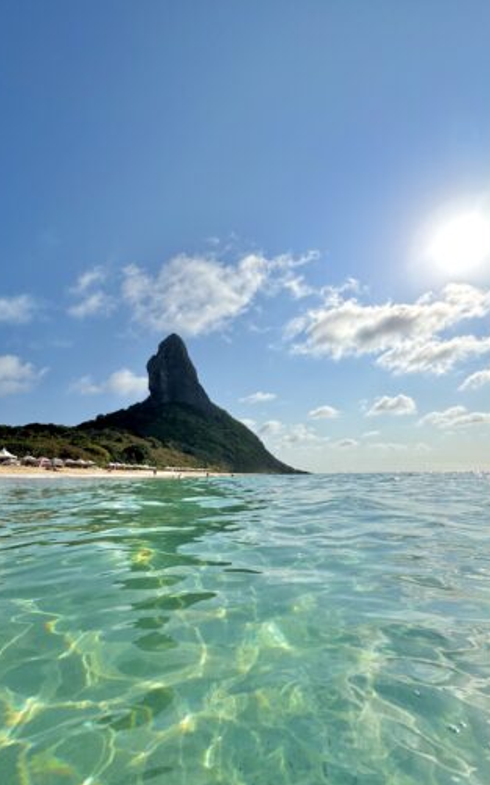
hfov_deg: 74.7
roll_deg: +0.3
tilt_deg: +15.4
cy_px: 394
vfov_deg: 101.5
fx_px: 321
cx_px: 229
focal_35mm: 15
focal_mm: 2.22
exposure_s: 1/5650
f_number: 2.2
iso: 40
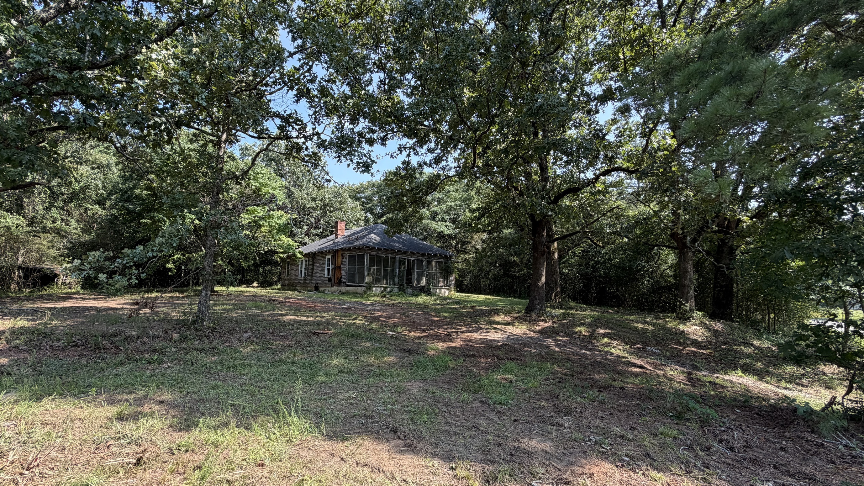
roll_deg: -1.5
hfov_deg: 95.7
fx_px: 389
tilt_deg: +5.3
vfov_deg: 63.9
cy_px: 254
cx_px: 392
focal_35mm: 17
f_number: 2.2
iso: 64
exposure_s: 1/419
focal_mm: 2.22
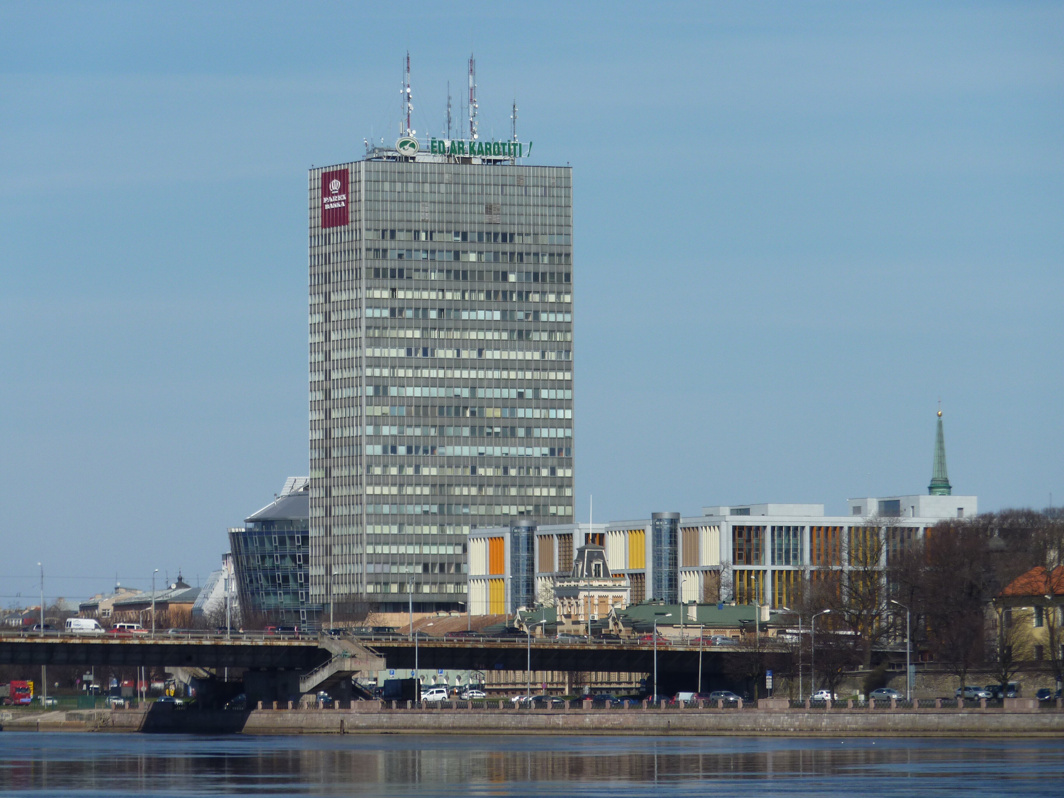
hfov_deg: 8.8
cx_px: 532
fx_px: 6916
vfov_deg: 6.6
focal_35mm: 225
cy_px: 399
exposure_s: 1/640
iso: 80
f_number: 5.6
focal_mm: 37
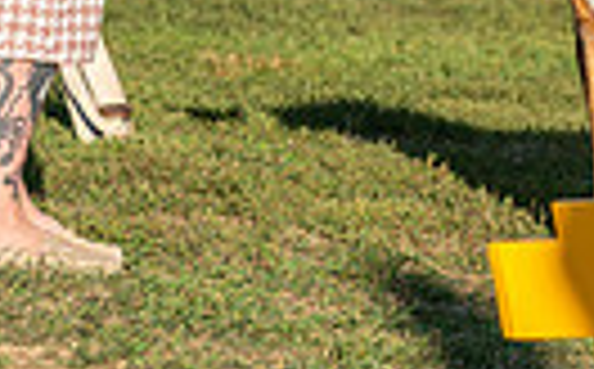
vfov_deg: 2.3
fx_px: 9212
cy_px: -457
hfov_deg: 3.7
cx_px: 688
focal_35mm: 570
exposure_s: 1/1250
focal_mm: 127
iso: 160
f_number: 4.5
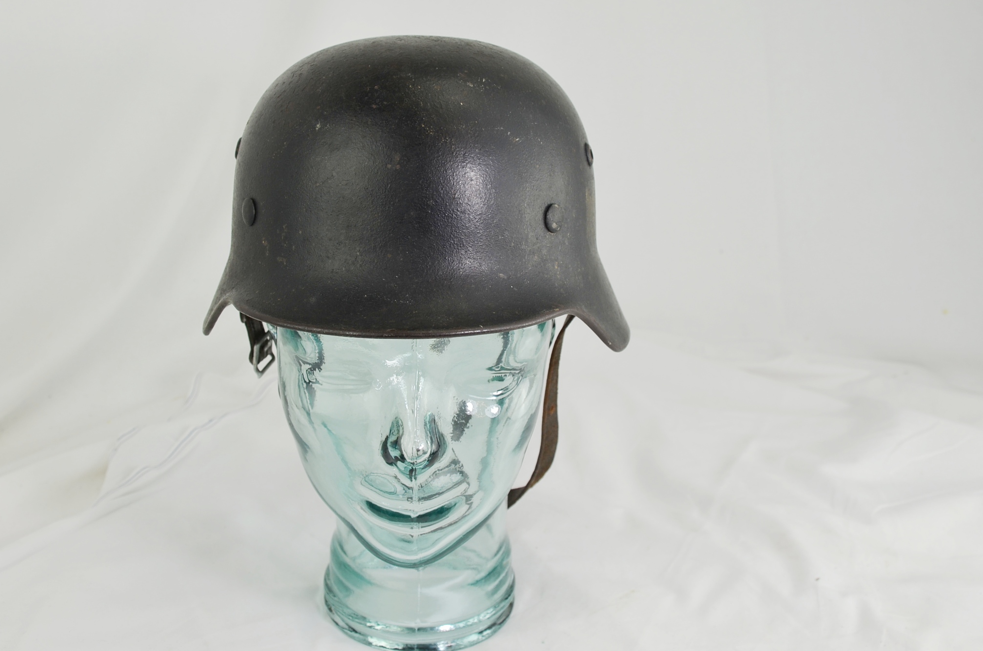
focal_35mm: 44
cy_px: 261
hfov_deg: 44.5
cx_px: 422
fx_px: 1199
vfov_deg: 30.3
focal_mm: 24
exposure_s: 1/125
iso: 200
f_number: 5.6
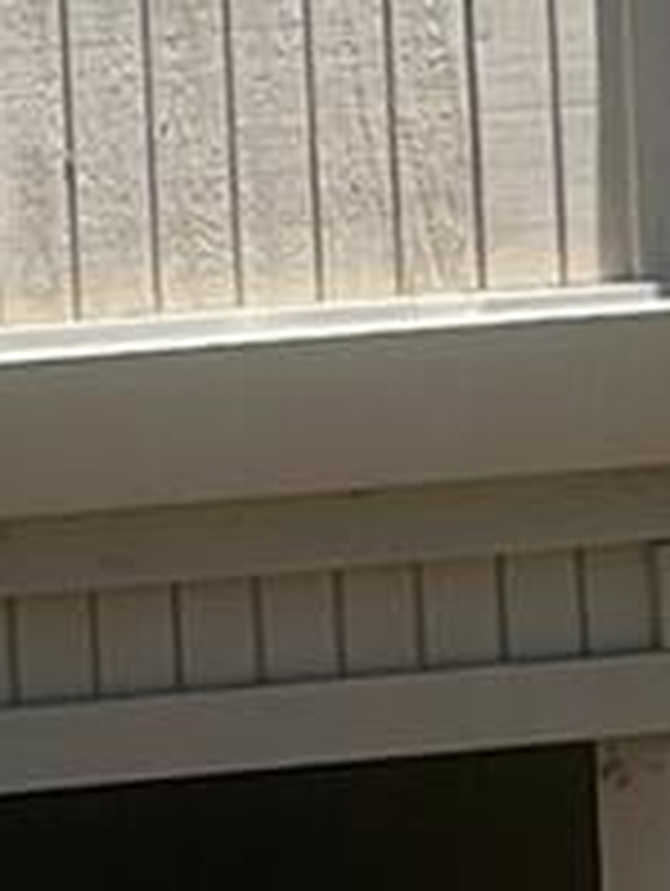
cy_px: -1053
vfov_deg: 4.0
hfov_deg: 3.0
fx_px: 12464
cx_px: -1365
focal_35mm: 484
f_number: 2.2
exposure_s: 1/558
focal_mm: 7.5
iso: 20
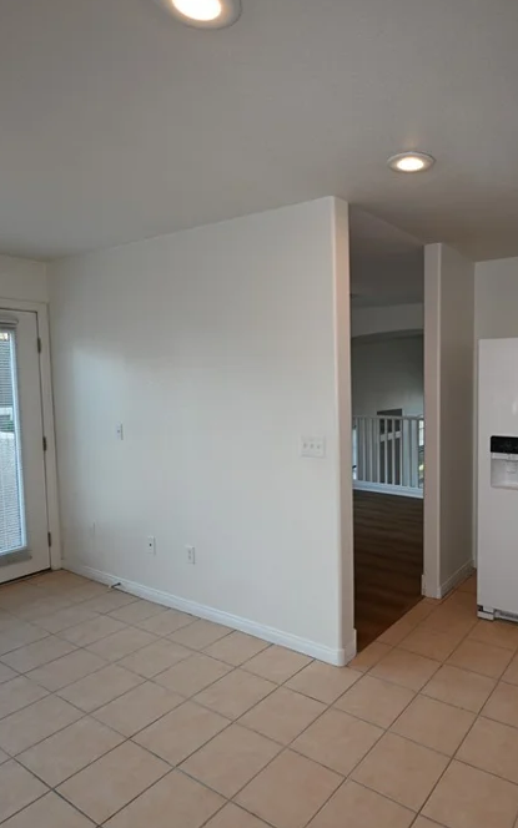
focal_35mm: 22
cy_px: 417
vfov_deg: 79.7
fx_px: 497
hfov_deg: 52.9
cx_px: 382
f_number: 4.5
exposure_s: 1/80
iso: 640
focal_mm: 14
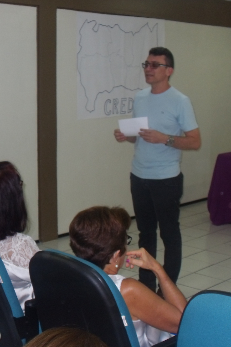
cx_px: 152
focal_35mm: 70
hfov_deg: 19.4
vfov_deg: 28.8
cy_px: 174
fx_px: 674
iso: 200
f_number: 3.4
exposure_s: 1/60
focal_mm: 8.4
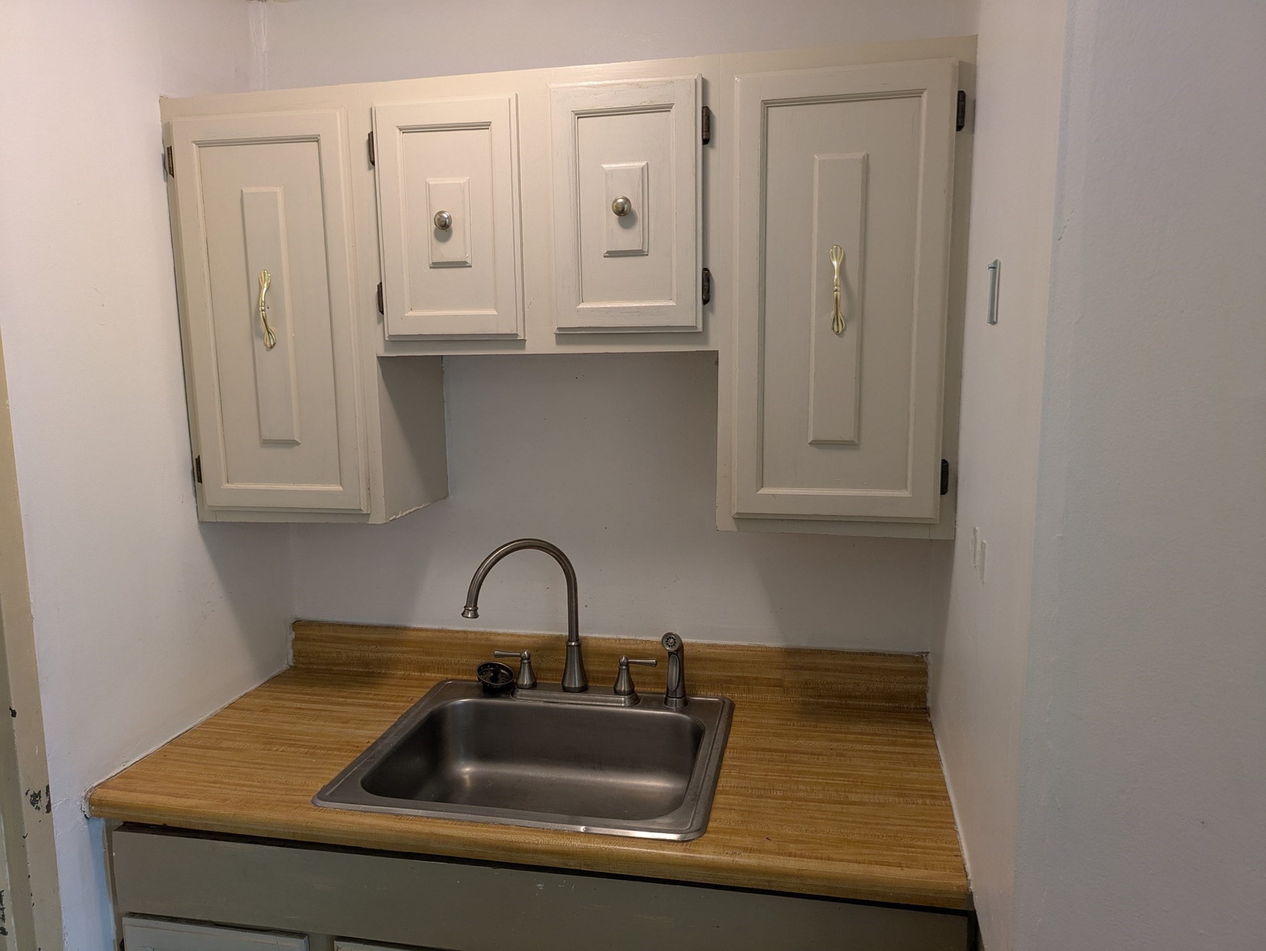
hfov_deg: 69.4
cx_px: 633
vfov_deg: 54.9
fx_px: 915
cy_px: 476
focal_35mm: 25
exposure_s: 1/40
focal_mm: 5.43
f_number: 1.89
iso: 201
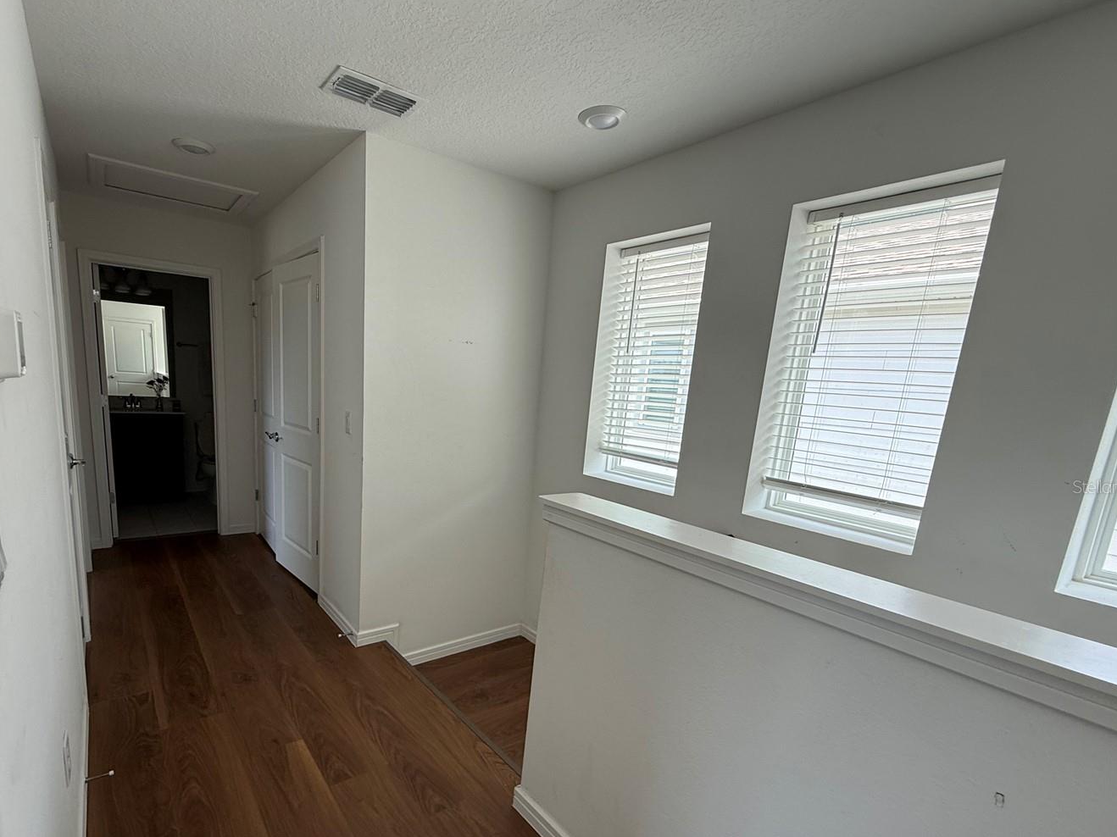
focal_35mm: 17
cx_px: 475
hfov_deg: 90.4
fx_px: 548
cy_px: 486
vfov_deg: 74.2
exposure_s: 1/108
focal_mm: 2.22
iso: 64
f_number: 2.2
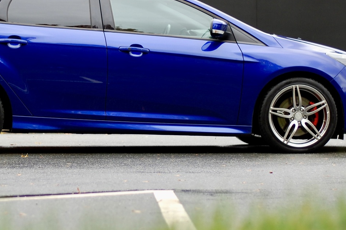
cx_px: 125
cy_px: 74
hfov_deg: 16.3
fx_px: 1210
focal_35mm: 126
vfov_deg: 10.8
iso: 200
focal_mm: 50
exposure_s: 1/640
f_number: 1.8
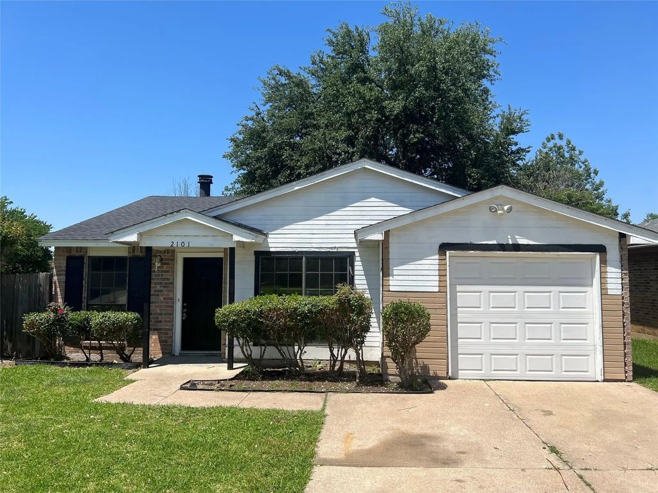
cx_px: 329
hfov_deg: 67.3
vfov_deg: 53.1
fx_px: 494
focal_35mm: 26
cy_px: 246
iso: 50
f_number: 1.5
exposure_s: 1/4444
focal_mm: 5.7
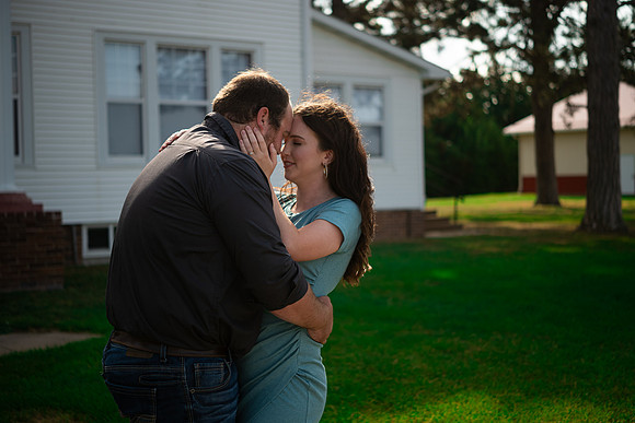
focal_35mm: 60
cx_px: 318
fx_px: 1059
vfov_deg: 22.6
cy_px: 212
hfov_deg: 33.4
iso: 100
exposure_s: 1/800
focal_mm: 60
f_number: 2.8
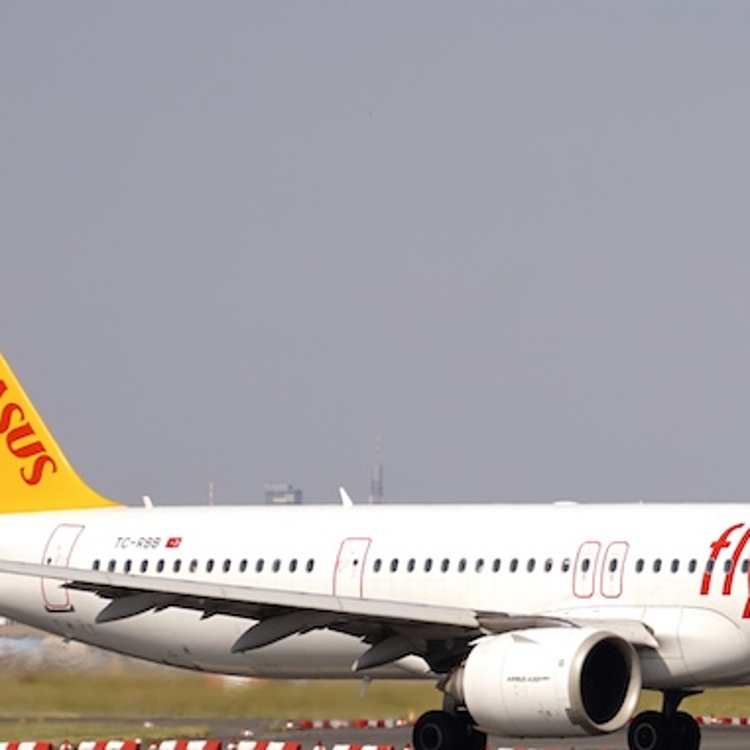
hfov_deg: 5.8
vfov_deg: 5.8
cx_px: 577
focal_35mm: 303
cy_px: 456
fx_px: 7427
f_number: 5.6
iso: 100
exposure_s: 1/1250
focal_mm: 170
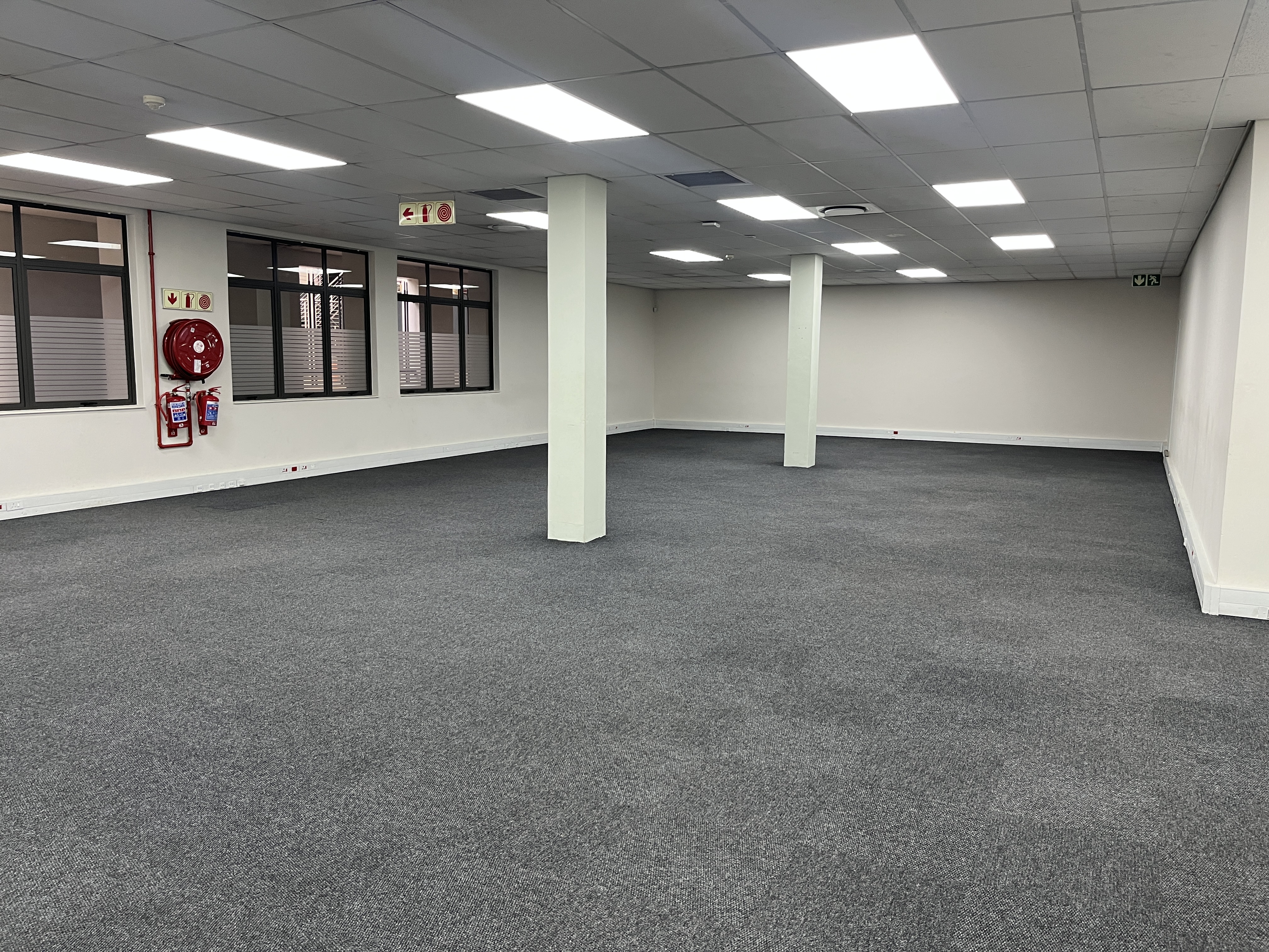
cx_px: 634
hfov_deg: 67.3
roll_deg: -1.0
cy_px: 476
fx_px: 953
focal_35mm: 26
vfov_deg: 53.1
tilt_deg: -8.9
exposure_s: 1/50
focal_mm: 5.1
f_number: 1.6
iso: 80
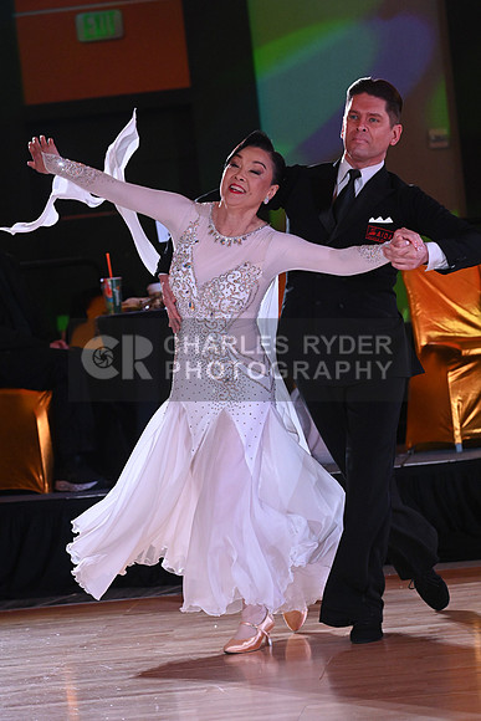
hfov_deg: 9.2
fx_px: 3004
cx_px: 240
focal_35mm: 150
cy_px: 360
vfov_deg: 13.7
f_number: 5.6
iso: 5000
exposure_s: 1/400
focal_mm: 150
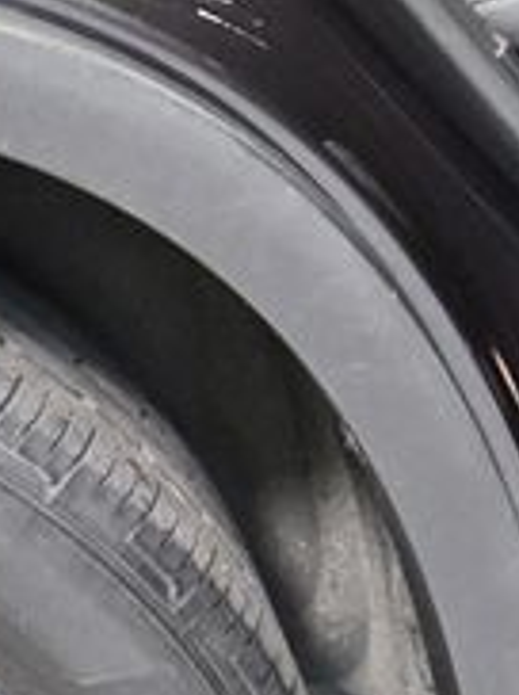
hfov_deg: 11.9
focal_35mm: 122
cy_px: 260
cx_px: 557
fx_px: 2445
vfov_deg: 16.2
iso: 5600
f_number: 3.5
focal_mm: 18
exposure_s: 1/60
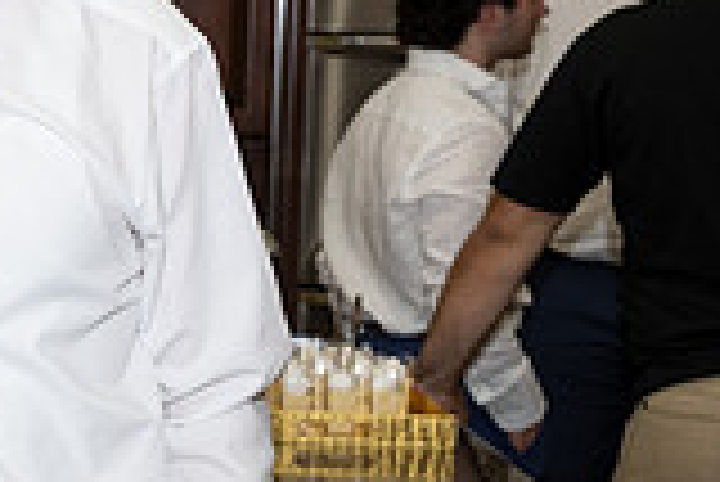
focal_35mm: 134
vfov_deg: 10.3
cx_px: -382
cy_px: 277
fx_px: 2682
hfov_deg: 14.2
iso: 800
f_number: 5.6
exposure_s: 1/200
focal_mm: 37
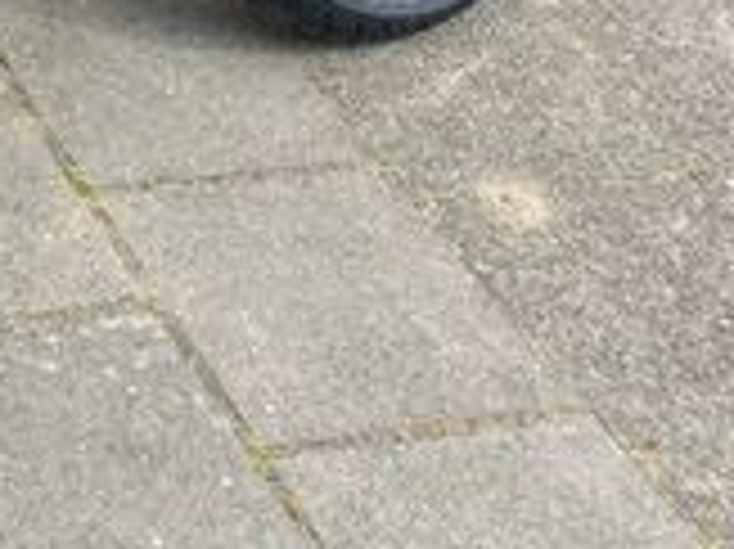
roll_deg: -2.7
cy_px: -518
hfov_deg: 16.7
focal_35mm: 102
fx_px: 2161
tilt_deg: -19.3
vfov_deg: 12.8
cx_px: -491
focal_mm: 4.25
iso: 32
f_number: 1.8
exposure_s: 1/990
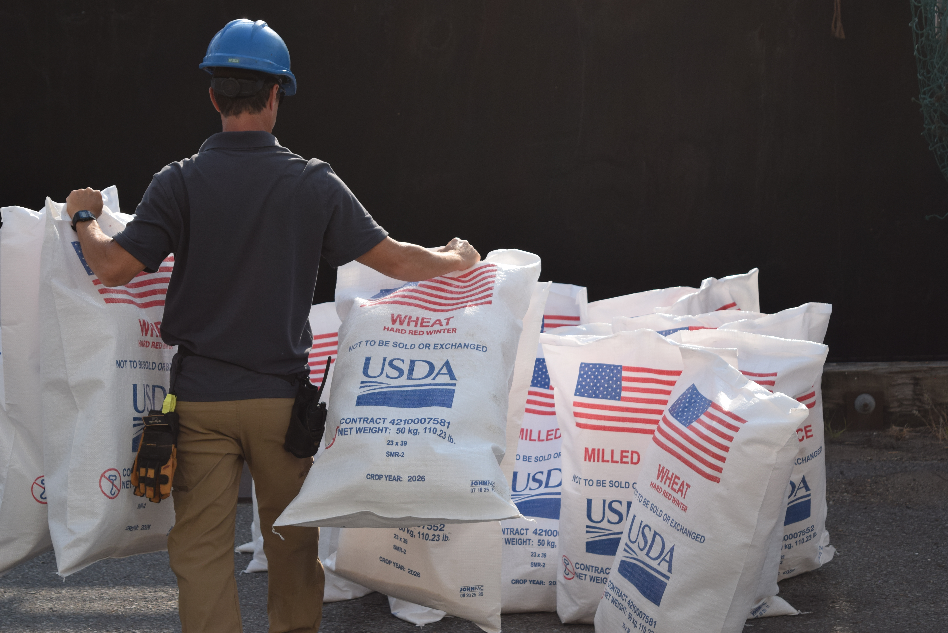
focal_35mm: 82
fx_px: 2173
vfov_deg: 16.6
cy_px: 316
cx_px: 474
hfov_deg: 24.6
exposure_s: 1/1250
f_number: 5.6
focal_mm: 55
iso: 400
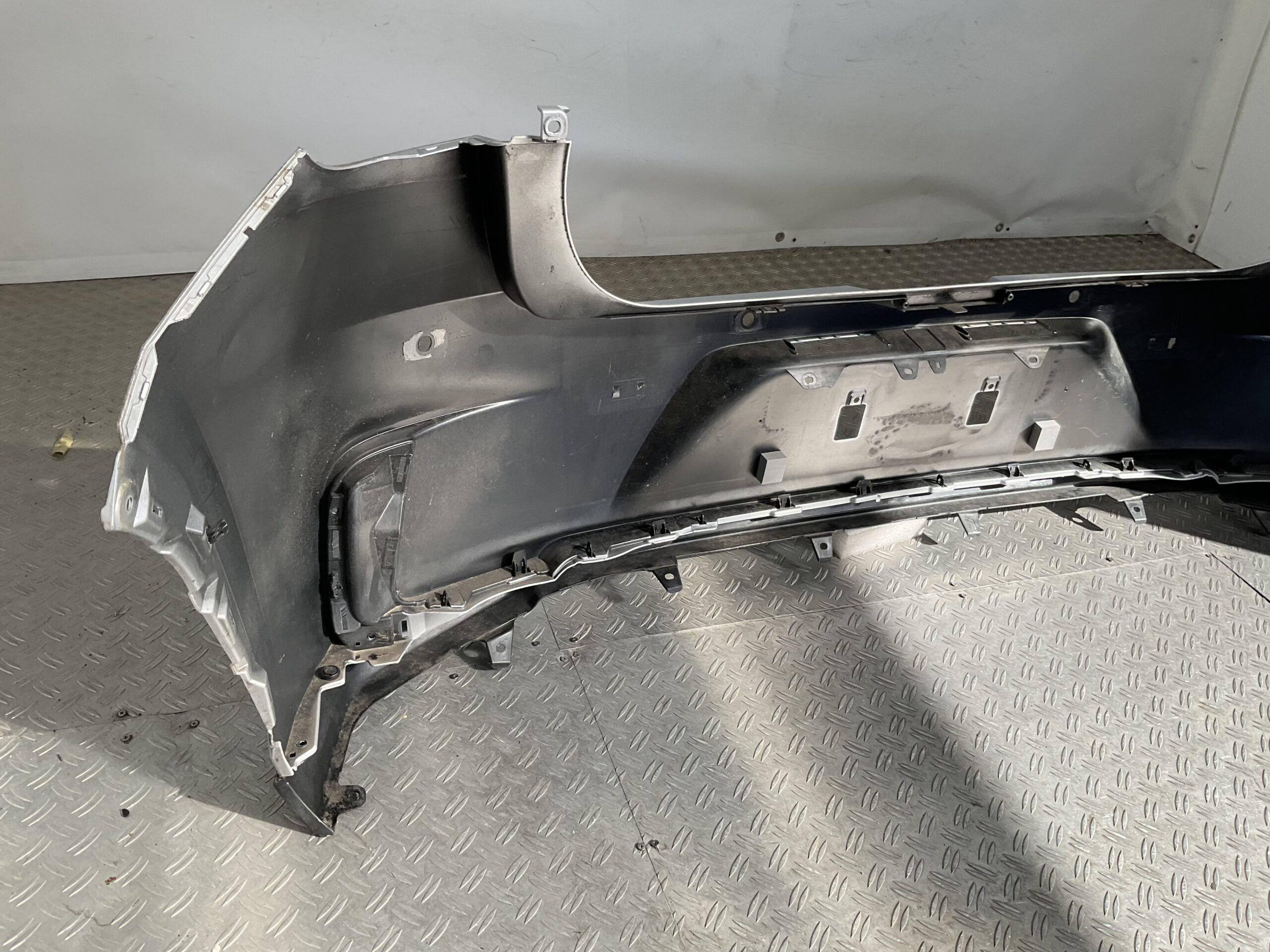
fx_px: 1064
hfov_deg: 61.7
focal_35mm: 29
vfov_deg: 48.2
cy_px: 476
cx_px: 635
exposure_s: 1/504
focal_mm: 3
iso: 16
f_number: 1.8
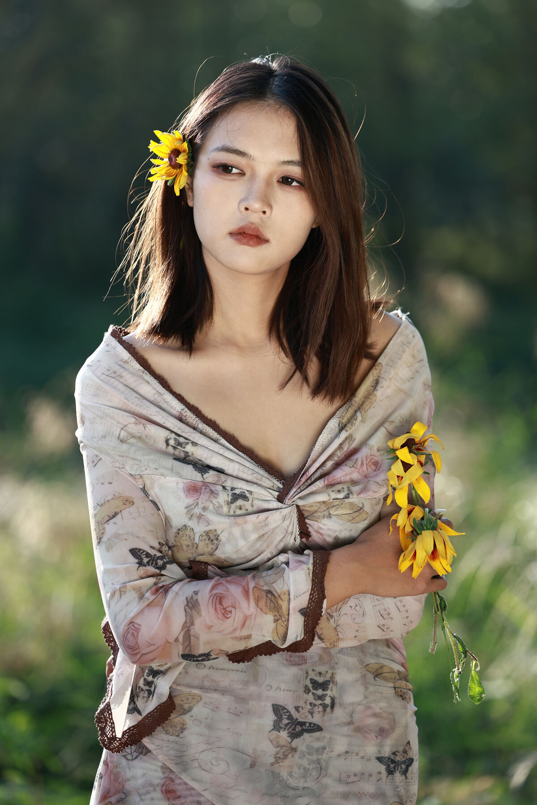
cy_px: 402
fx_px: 2640
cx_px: 268
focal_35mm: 118
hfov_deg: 11.6
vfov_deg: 17.3
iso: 100
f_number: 2.8
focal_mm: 119
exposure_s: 1/400
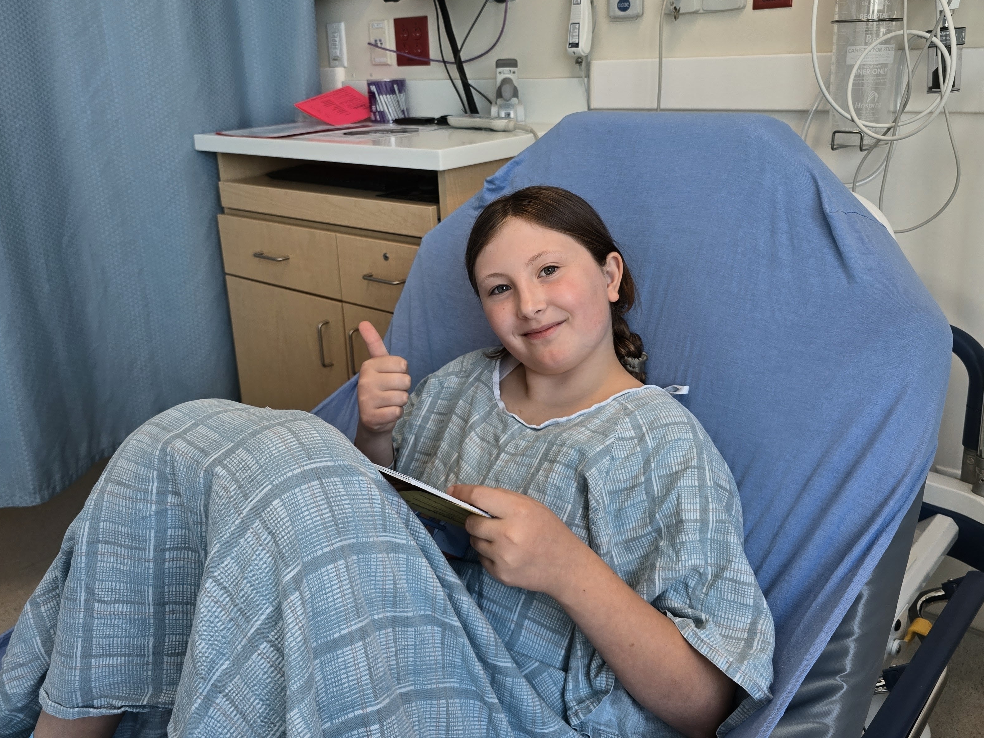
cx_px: 488
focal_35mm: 29
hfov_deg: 61.7
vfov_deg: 47.9
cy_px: 293
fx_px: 824
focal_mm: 6.3
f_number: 1.7
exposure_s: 1/180
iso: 64
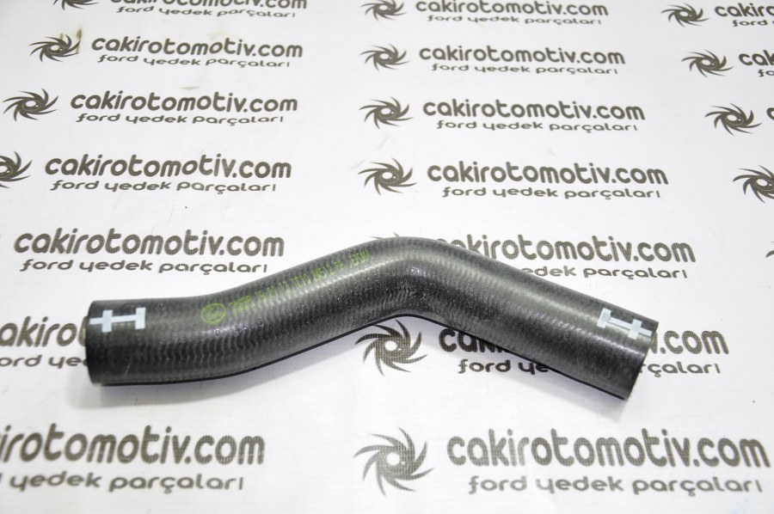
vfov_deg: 31.8
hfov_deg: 46.4
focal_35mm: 42
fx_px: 902
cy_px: 257
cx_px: 387
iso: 200
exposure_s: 1/15
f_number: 4
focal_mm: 28
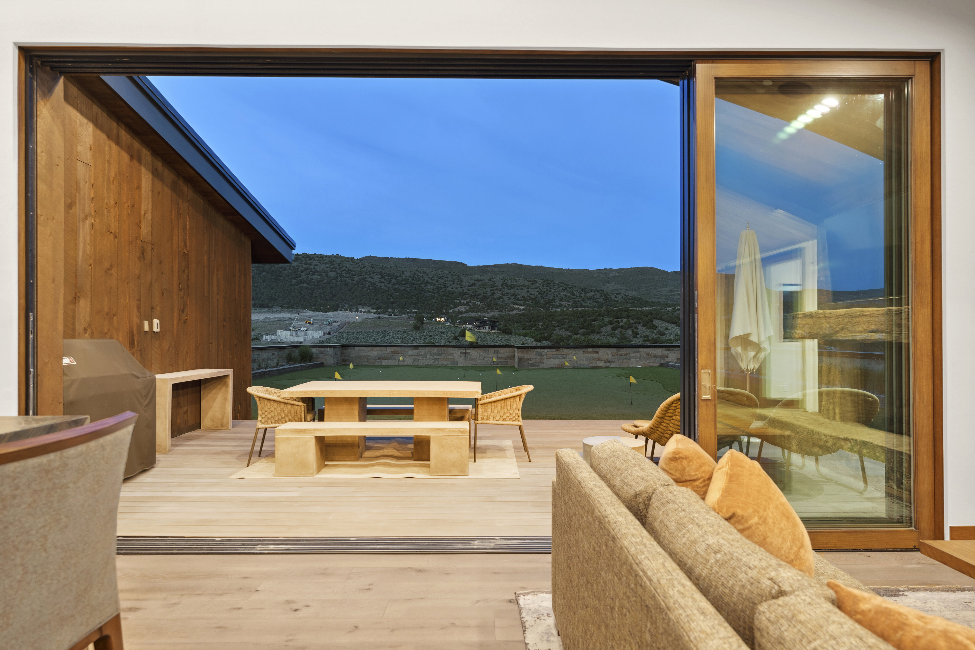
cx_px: 488
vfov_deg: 62.4
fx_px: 536
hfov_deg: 84.6
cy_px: 325
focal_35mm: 20
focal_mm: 19.8
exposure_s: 1/5
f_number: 5.6
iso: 500
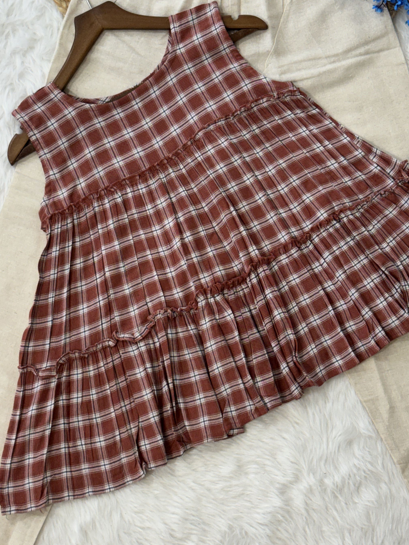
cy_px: 228
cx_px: 238
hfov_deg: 20.4
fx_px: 1134
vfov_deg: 27.0
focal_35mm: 72
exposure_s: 1/100
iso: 100
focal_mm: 6.76
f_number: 1.78
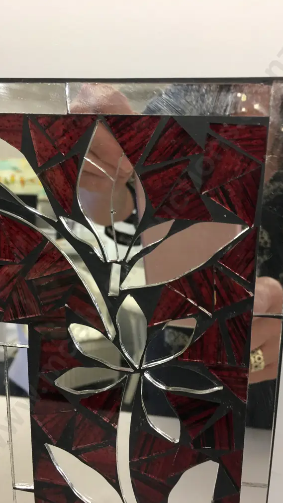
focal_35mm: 32
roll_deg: -0.6
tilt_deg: -19.5
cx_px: 139
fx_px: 427
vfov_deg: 61.0
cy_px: 253
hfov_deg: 36.7
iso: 64
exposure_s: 1/17
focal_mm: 4.15
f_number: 2.2
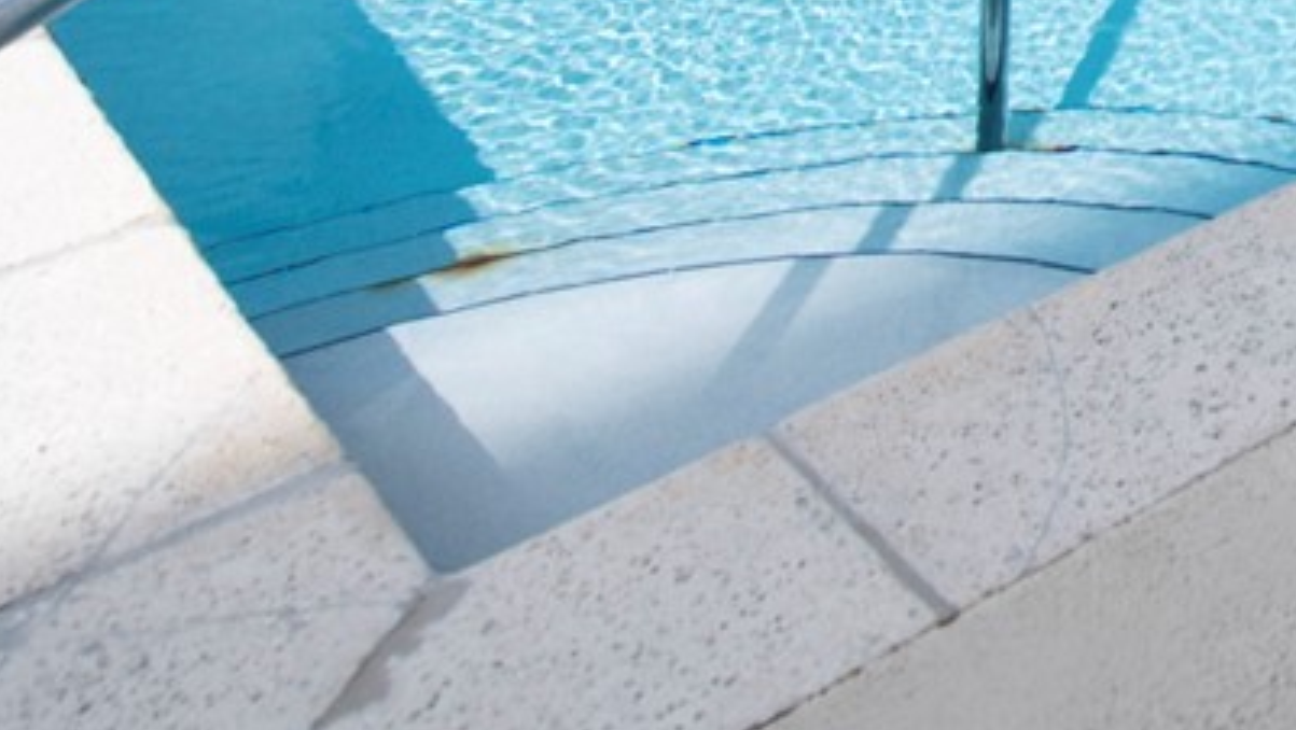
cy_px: -1006
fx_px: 2132
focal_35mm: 62
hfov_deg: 25.0
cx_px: 1992
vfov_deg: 13.9
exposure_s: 1/800
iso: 100
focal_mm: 14
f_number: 5
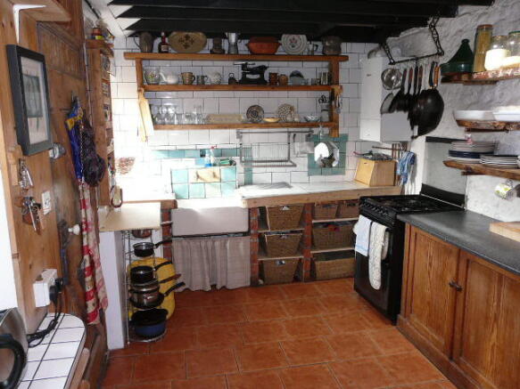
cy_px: 194
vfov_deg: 49.7
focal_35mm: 28
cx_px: 260
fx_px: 421
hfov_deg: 63.5
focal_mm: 4.6
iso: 100
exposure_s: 1/30
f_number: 2.8
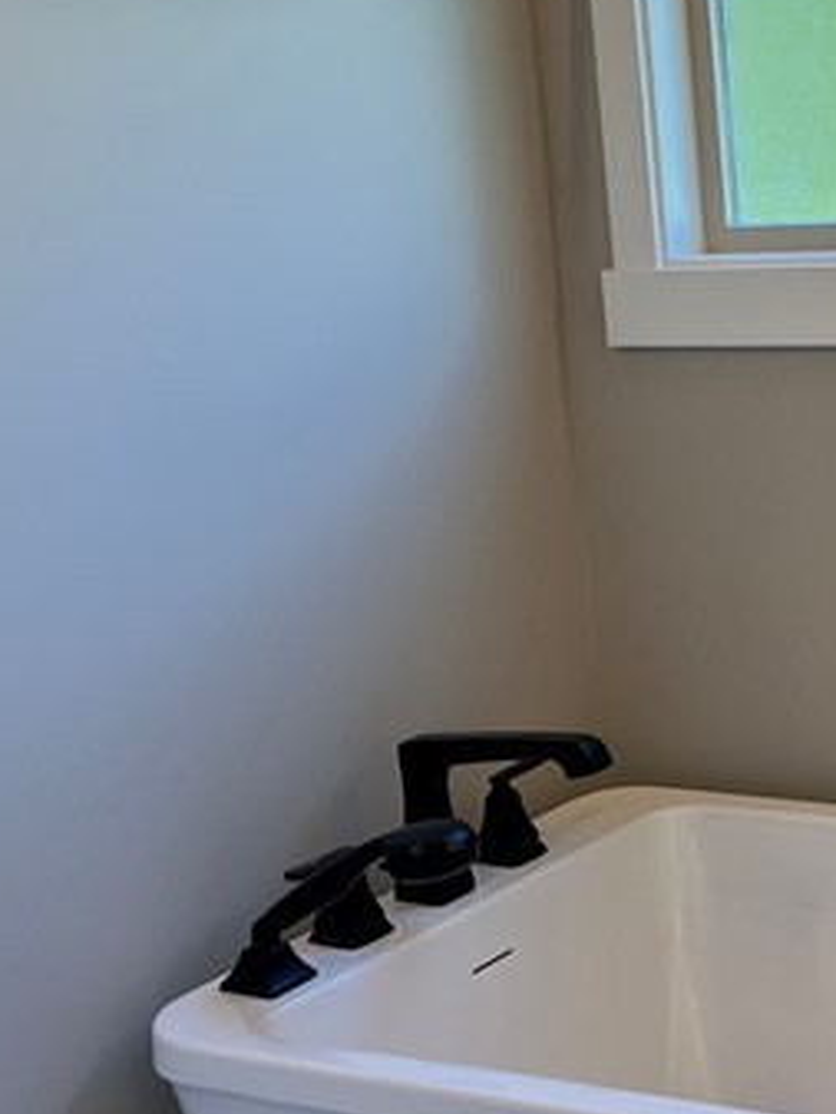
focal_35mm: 79
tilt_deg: -8.2
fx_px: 2542
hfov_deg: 18.1
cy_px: 426
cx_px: 866
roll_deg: +4.6
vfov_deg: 24.6
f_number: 1.5
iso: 40
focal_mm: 5.7
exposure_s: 1/212
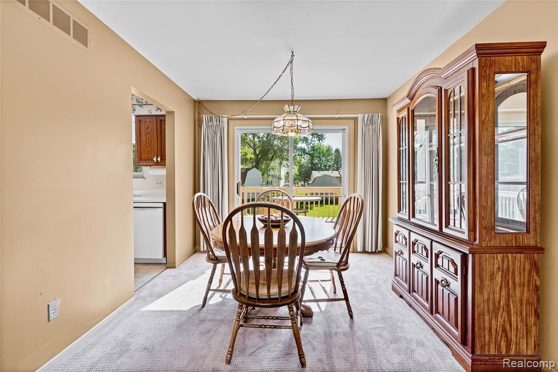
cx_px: 279
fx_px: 248
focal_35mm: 16
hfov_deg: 96.8
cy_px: 186
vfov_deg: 73.7
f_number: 5.6
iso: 100
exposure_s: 1/40
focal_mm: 16
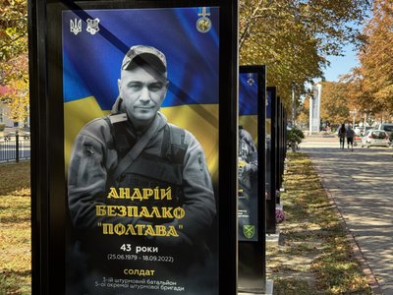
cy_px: 148
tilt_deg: -2.9
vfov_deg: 30.3
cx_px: 196
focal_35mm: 48
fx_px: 545
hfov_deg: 39.7
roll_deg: -0.5
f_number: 1.78
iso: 64
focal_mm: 6.76
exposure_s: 1/282
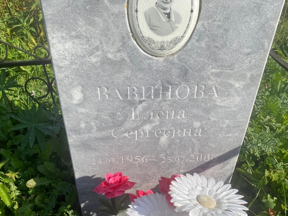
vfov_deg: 45.3
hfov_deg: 58.3
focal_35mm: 31
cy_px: 124
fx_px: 258
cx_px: 139
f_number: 1.8
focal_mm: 4.25
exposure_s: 1/2967
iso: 32
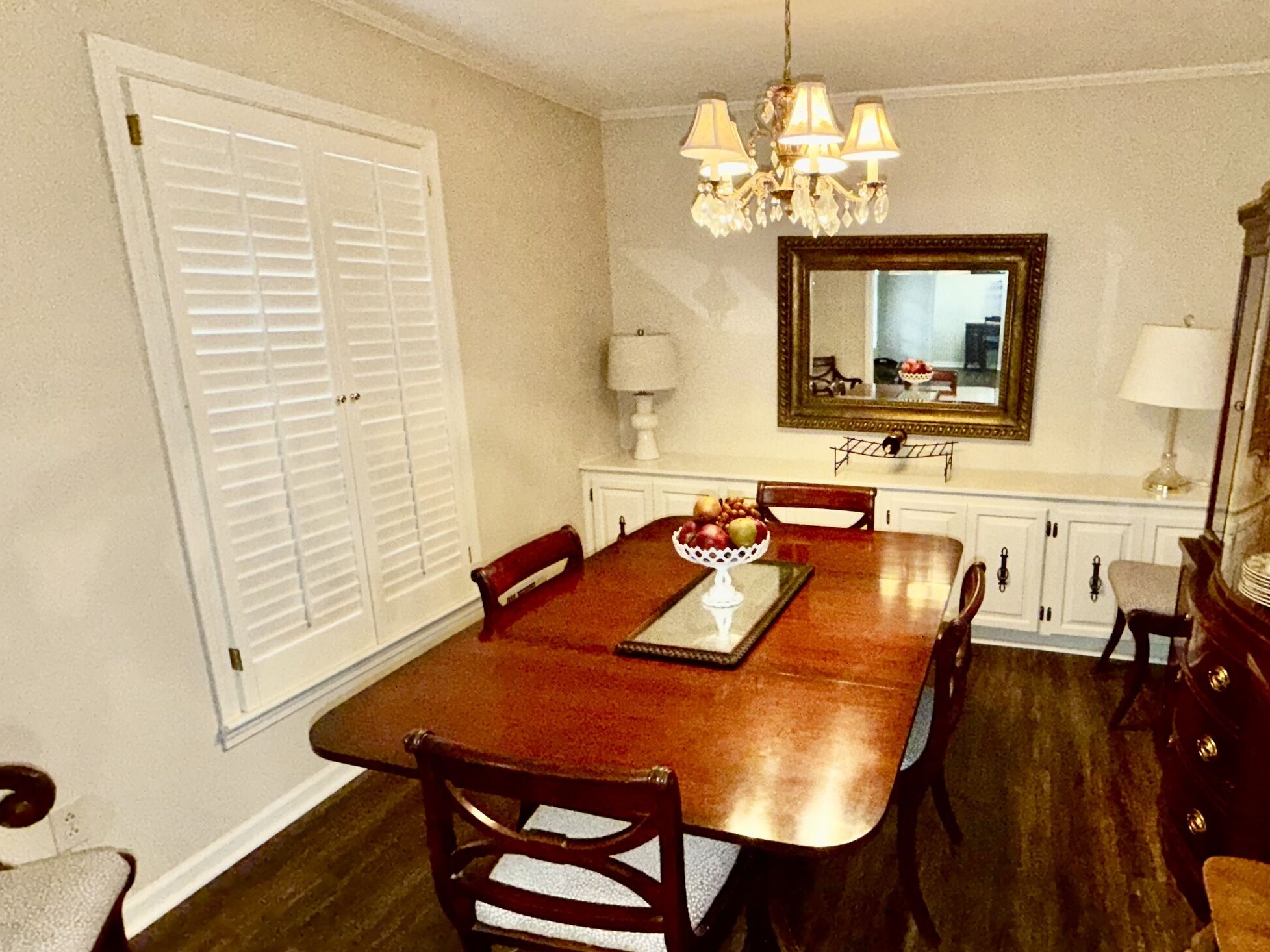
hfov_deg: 75.1
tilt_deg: -14.8
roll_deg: +0.4
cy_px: 507
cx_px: 791
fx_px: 807
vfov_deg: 61.0
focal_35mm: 22
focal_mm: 2.22
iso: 250
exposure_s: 1/60
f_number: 2.2
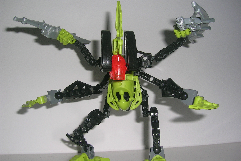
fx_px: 248
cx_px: 122
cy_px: 91
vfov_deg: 35.9
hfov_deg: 51.9
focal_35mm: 37
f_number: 4.8
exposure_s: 1/60.1
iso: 50
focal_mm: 5.4
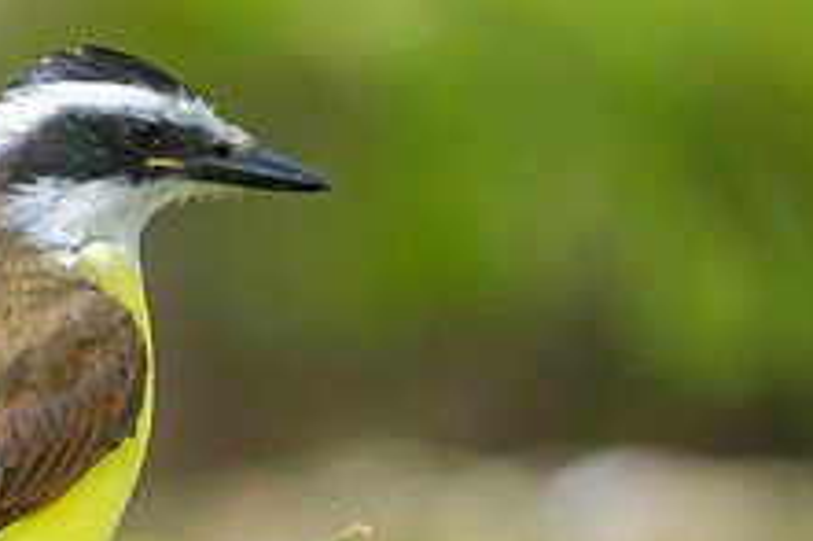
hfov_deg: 0.7
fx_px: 68104
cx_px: 430
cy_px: 475
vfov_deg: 0.5
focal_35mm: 3018
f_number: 5.6
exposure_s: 1/400
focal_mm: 500
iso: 4000
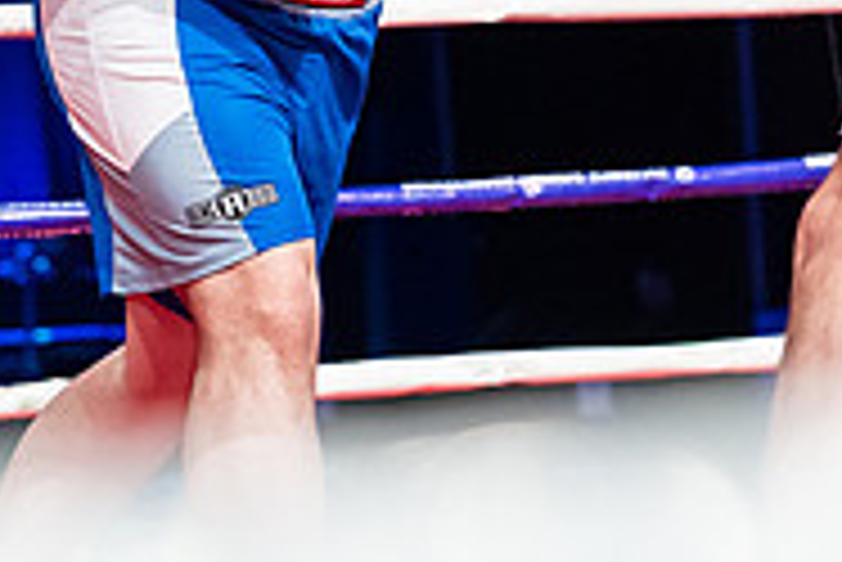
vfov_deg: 7.8
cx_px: 910
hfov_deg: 11.6
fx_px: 4073
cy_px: -241
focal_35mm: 174
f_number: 2.8
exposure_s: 1/1000
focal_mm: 56
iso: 4000
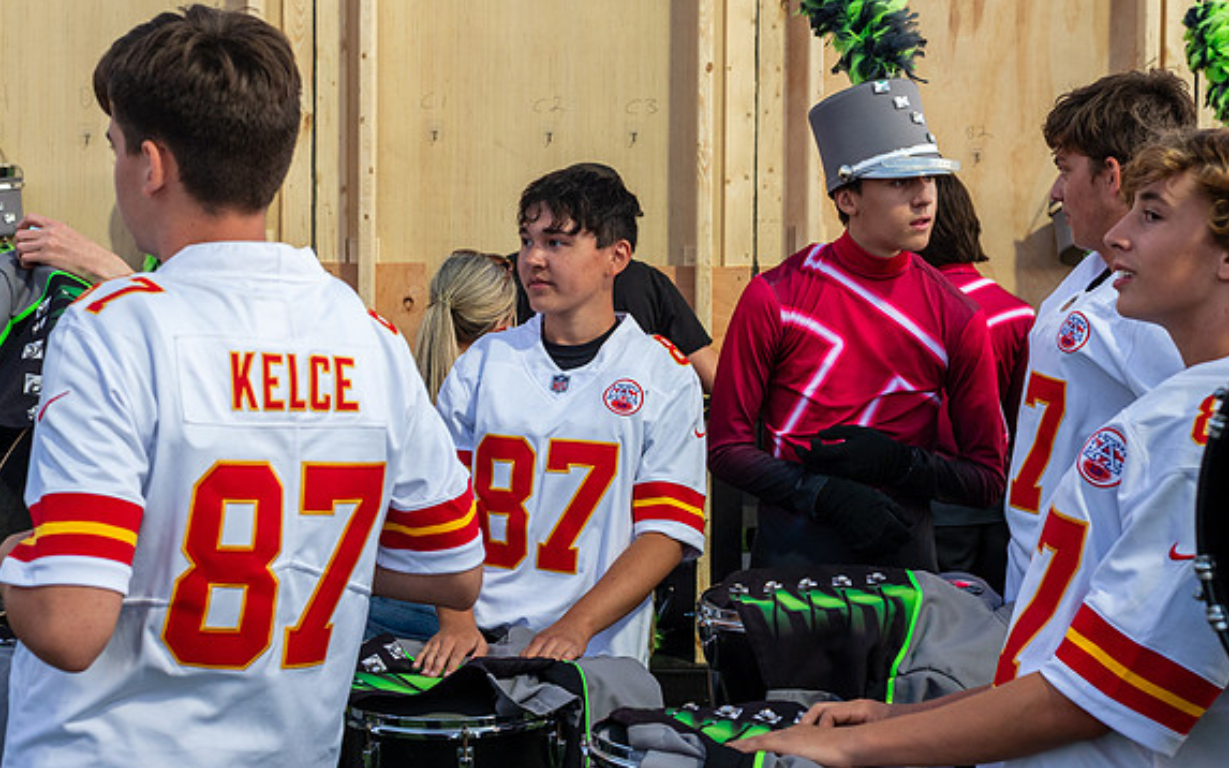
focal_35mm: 62
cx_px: 569
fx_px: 2076
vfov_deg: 20.9
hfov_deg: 33.0
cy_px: 297
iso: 1600
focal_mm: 50
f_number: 5.6
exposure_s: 1/160
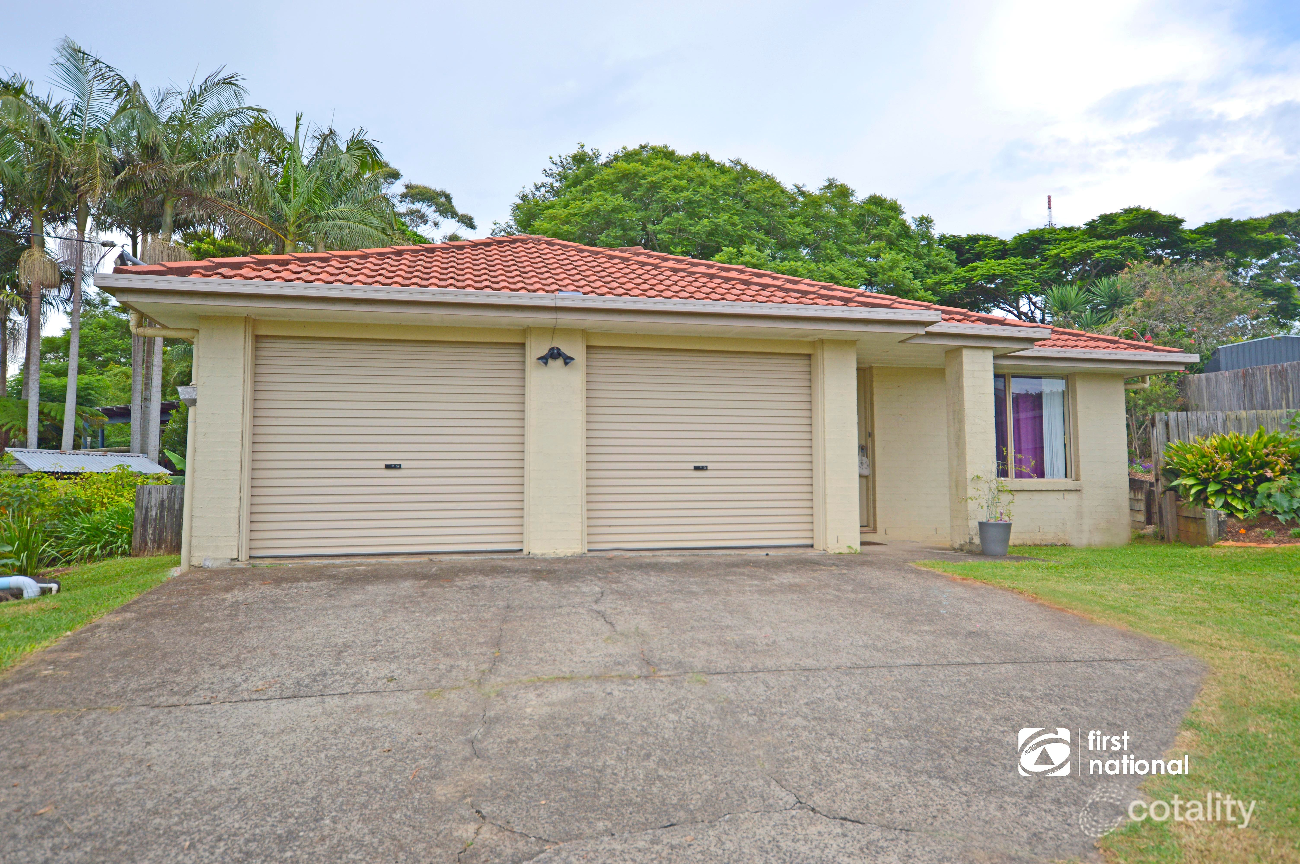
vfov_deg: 56.1
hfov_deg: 77.4
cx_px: 650
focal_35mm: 22
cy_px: 432
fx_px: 812
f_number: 6.3
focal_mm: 15
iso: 100
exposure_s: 1/160
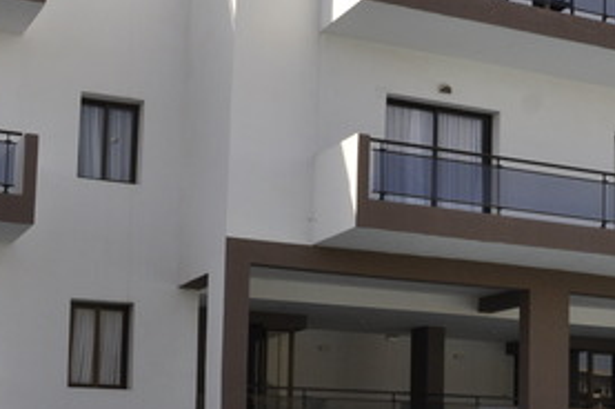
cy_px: 408
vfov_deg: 17.1
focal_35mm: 78
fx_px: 1331
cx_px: 642
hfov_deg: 24.6
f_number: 10
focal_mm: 18
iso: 400
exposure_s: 1/400
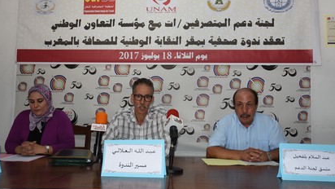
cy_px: 72
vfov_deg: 27.6
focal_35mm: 43
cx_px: 162
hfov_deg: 47.3
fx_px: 382
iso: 500
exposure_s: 1/80
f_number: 4.5
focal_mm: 24
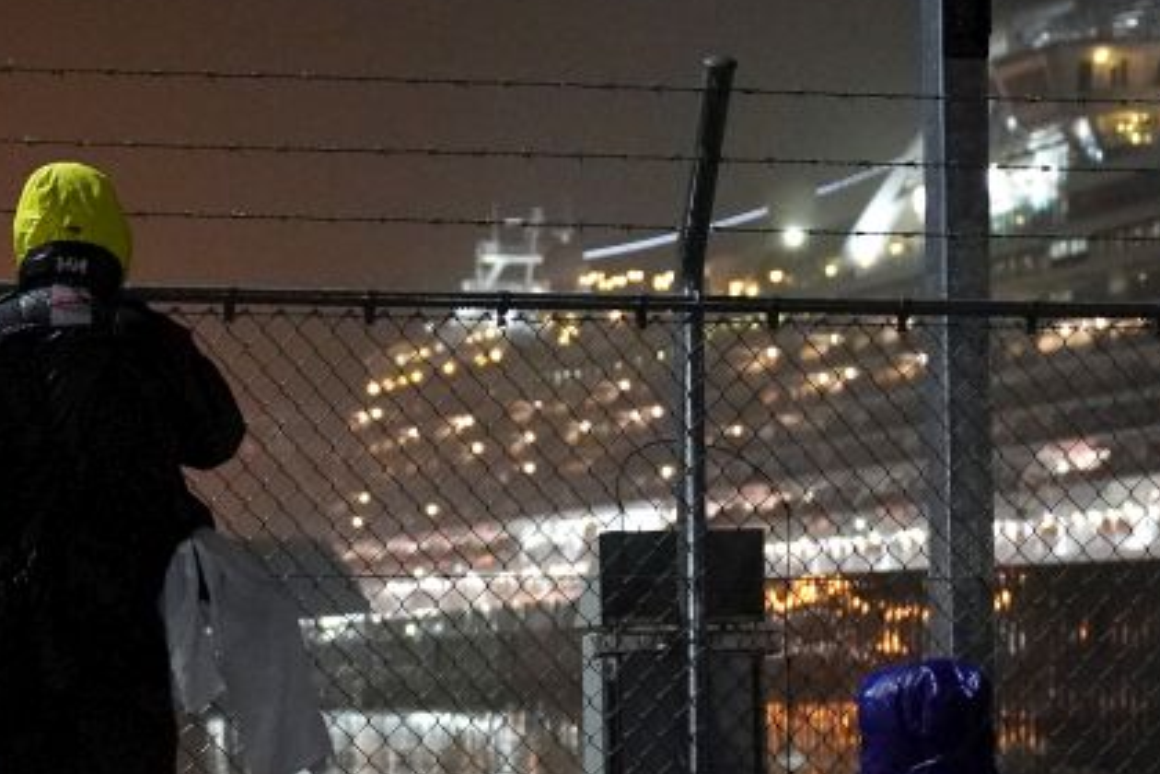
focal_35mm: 137
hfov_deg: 14.8
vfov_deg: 9.9
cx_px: 163
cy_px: 755
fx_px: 4414
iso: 6400
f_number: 2.8
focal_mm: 48
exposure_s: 1/250
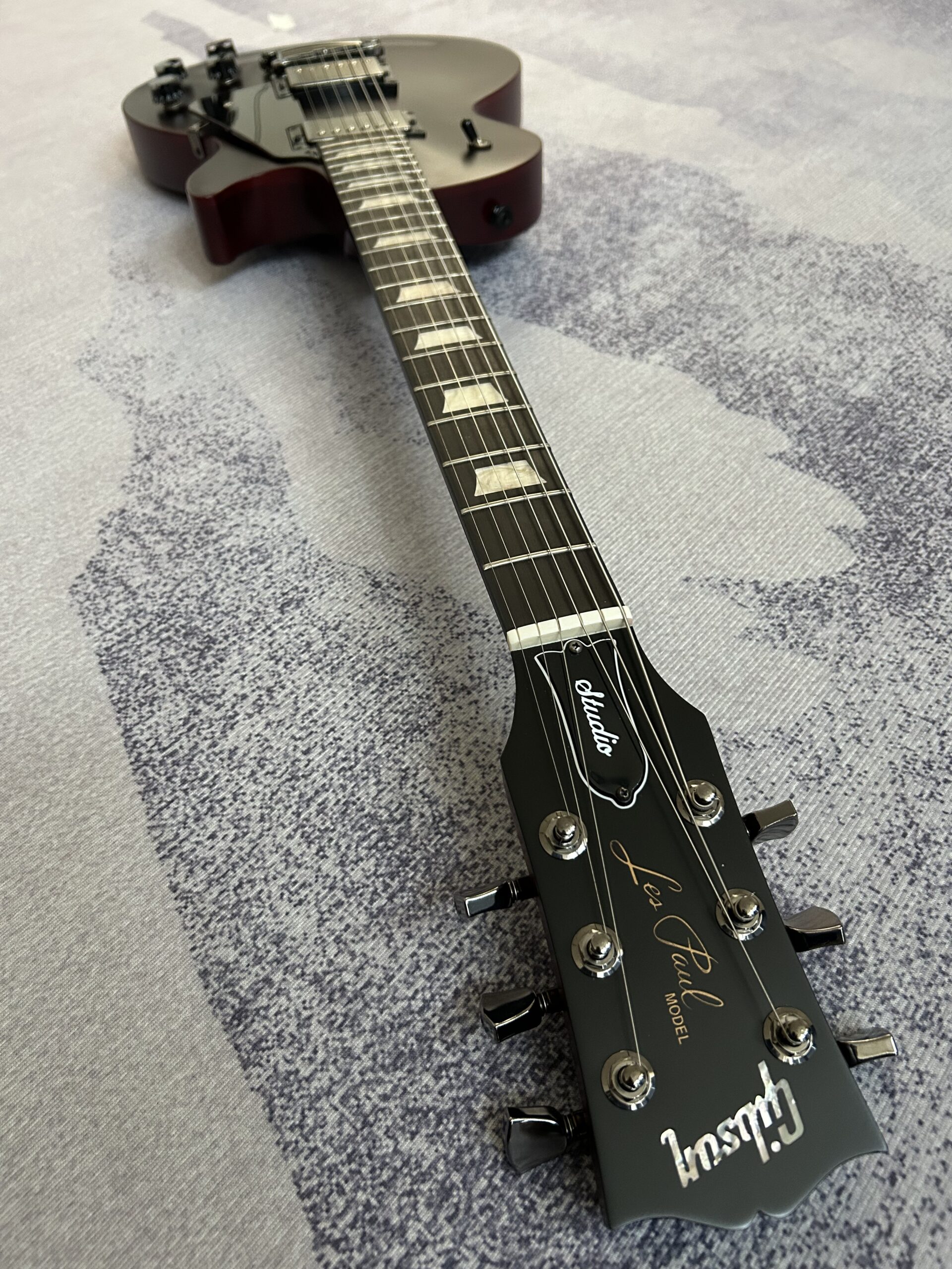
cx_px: 476
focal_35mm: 26
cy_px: 634
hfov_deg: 53.1
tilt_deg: -46.3
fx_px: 953
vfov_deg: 67.3
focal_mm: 5.7
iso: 320
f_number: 1.5
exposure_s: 1/60
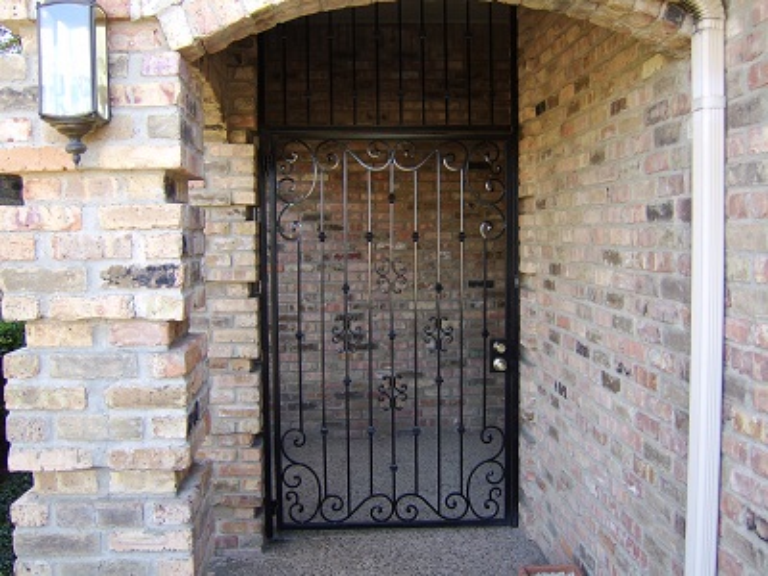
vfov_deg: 45.4
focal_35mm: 31
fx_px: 688
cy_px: 288
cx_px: 384
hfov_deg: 58.4
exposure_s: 1/60
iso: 71
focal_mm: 8.13
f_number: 2.7
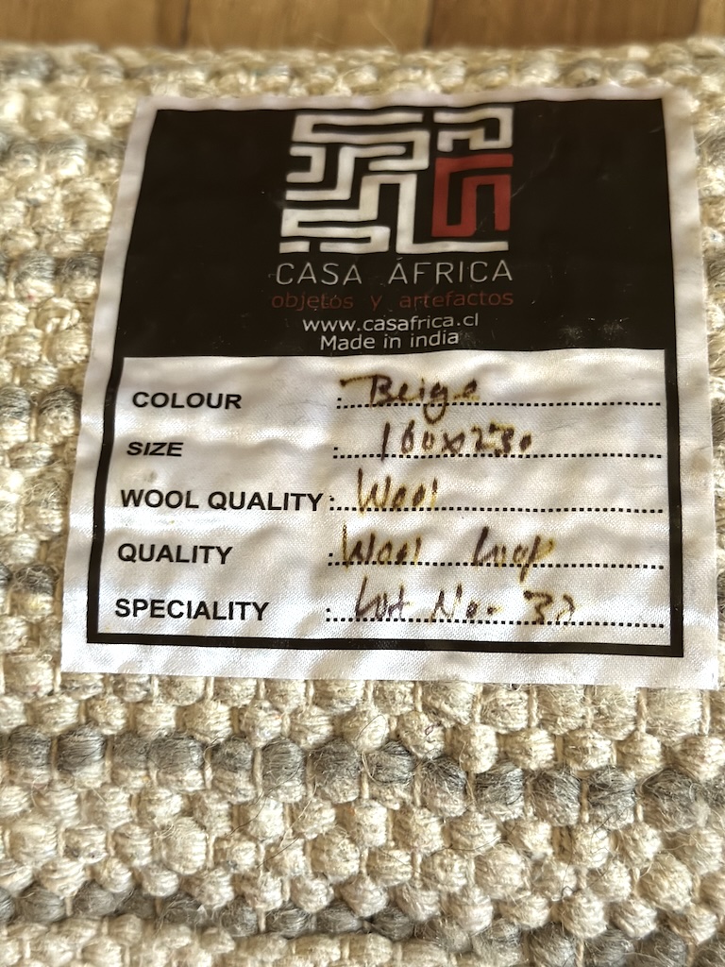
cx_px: 362
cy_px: 484
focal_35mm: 48
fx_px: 1340
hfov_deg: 30.3
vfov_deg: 39.7
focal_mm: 6.86
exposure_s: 1/40
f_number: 1.78
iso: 640
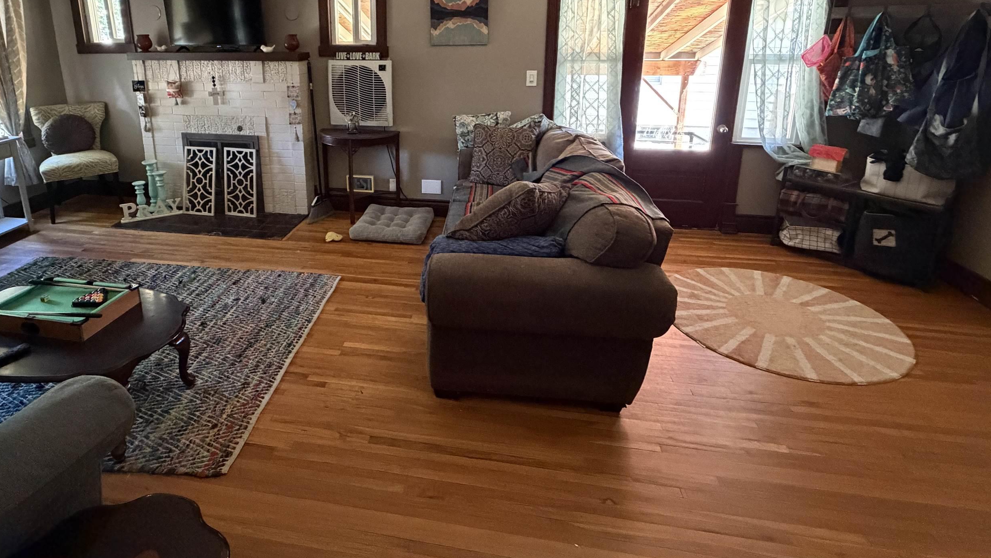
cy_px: 150
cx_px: 426
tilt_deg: -13.3
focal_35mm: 19
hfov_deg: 89.0
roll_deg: +0.4
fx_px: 499
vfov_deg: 55.9
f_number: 2.2
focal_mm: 2.22
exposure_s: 1/60
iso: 1000
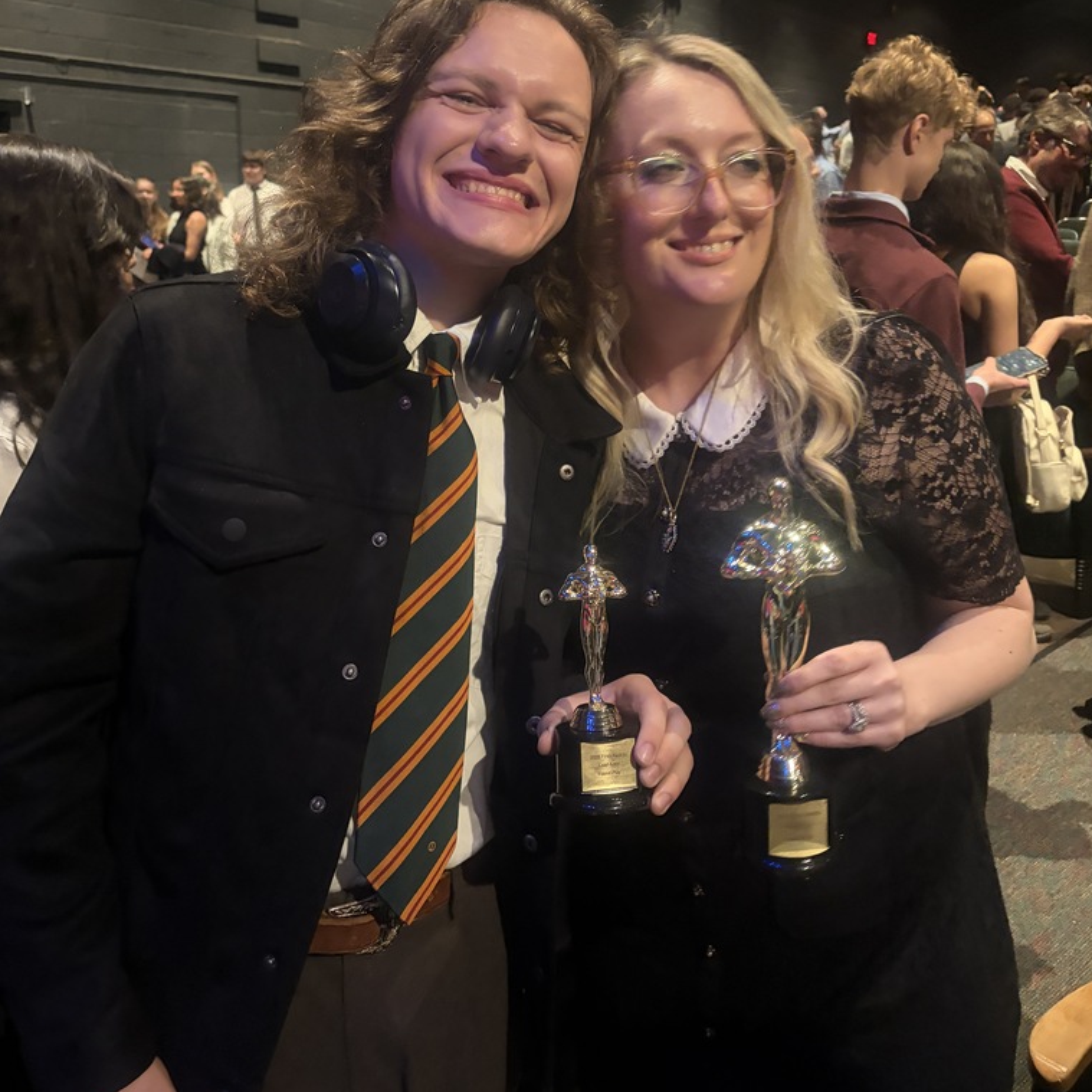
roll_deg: +0.0
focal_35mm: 31
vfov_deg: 51.6
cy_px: 367
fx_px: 1106
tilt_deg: -7.4
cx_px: 551
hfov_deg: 52.5
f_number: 1.6
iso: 800
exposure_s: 1/30
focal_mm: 5.96
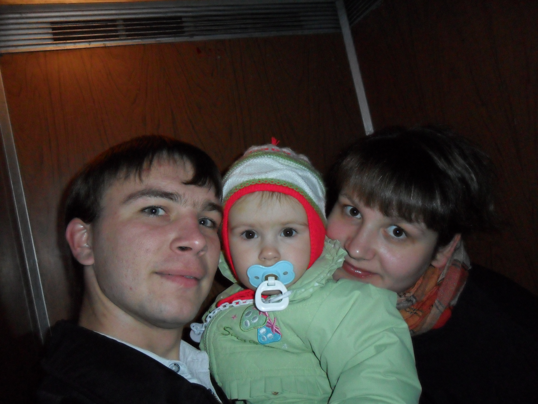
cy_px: 202
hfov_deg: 65.3
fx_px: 420
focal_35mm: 27
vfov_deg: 51.4
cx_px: 269
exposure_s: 1/45
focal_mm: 4.9
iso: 400
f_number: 3.5
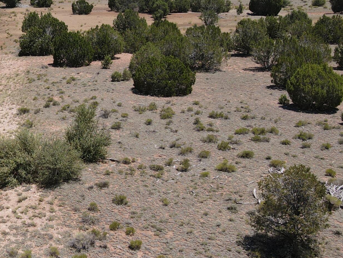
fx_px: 575
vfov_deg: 25.1
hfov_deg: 28.9
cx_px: -66
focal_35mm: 58
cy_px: 83
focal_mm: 4.5
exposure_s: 1/725
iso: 100
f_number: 2.8
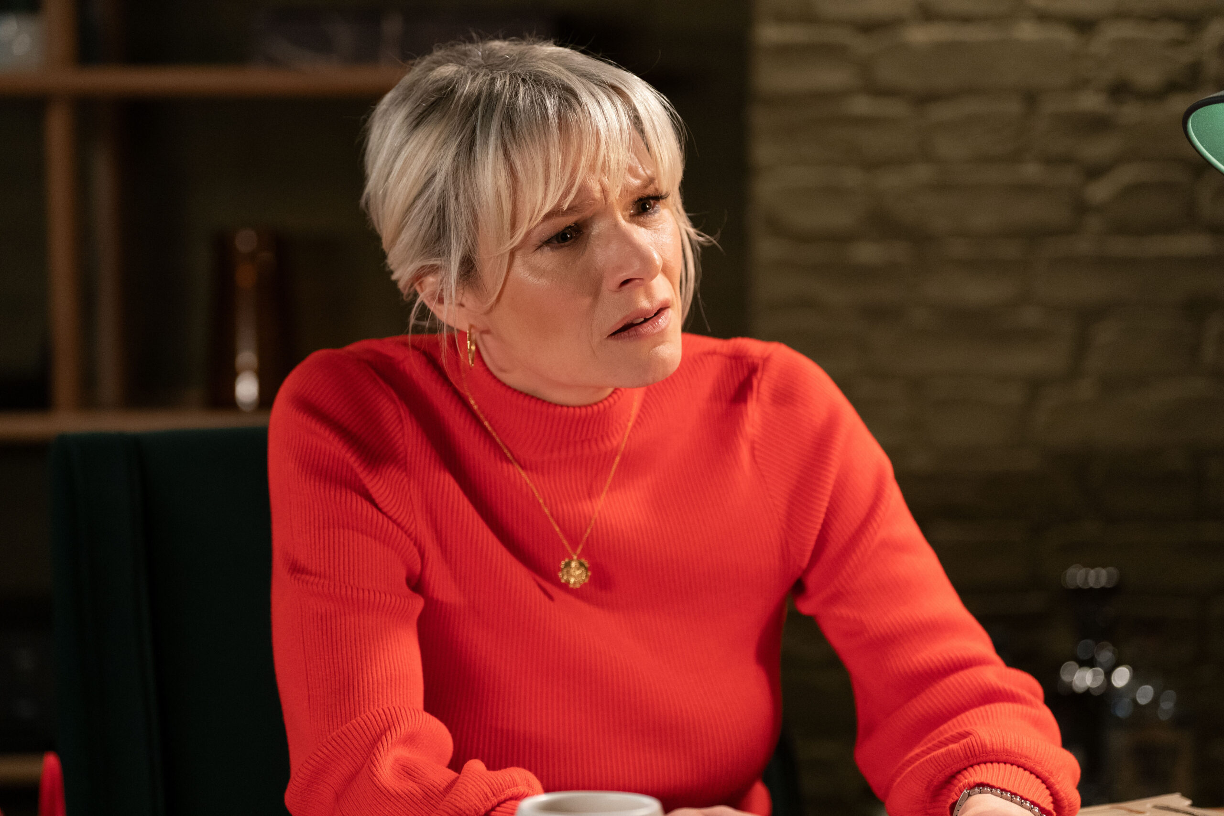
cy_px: 408
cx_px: 612
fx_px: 3672
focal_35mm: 108
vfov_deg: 12.7
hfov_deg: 18.9
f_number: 2.8
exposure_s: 1/160
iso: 4000
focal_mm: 108
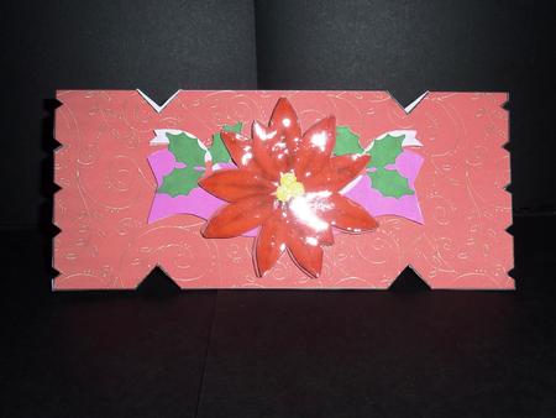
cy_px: 209
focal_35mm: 42
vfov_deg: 34.4
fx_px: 675
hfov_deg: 44.8
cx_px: 278
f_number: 3.7
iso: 100
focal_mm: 6.9
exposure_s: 1/30
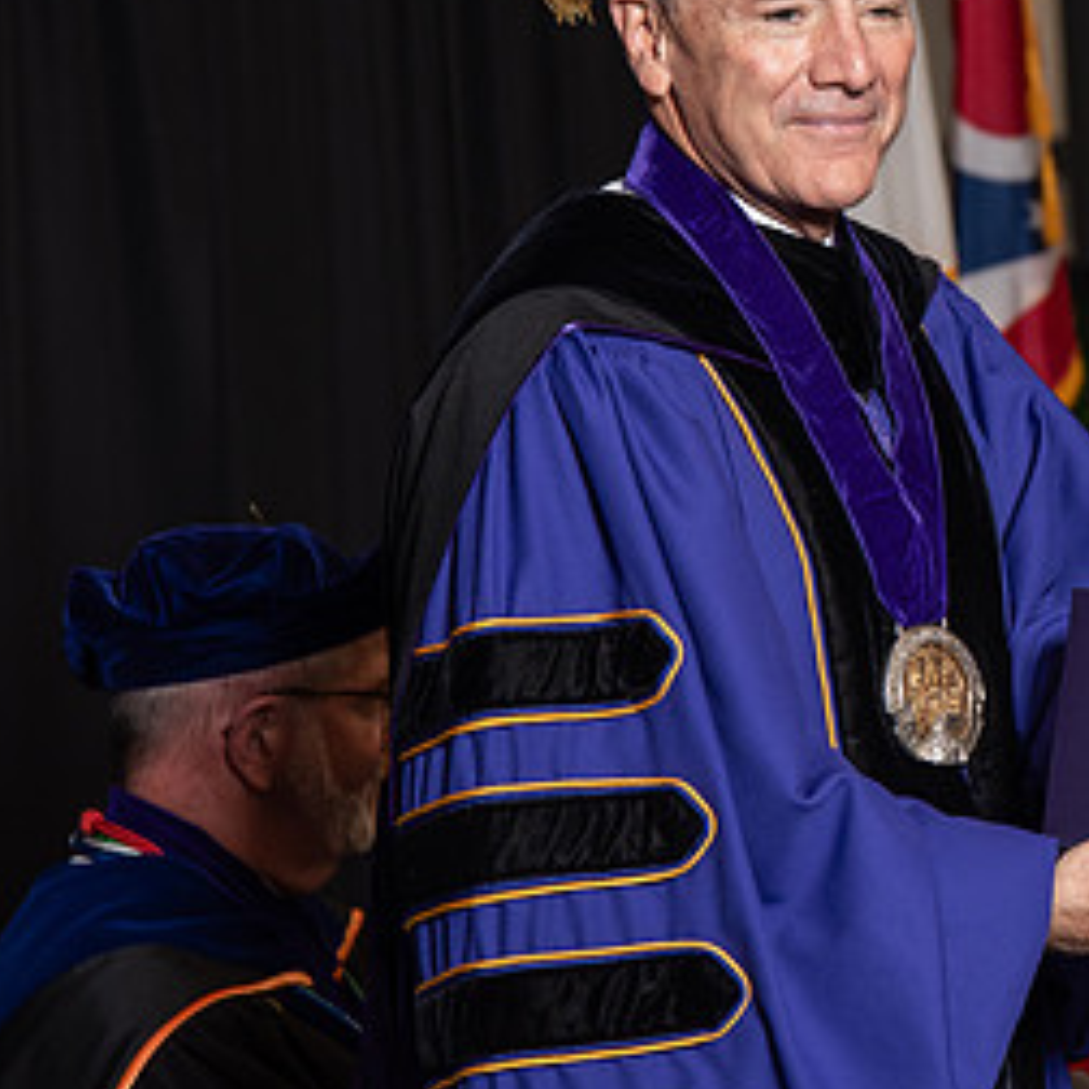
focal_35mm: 180
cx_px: 1219
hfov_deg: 9.6
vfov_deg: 9.7
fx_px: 6407
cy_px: 322
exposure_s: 1/200
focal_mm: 92
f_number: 5
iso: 1000
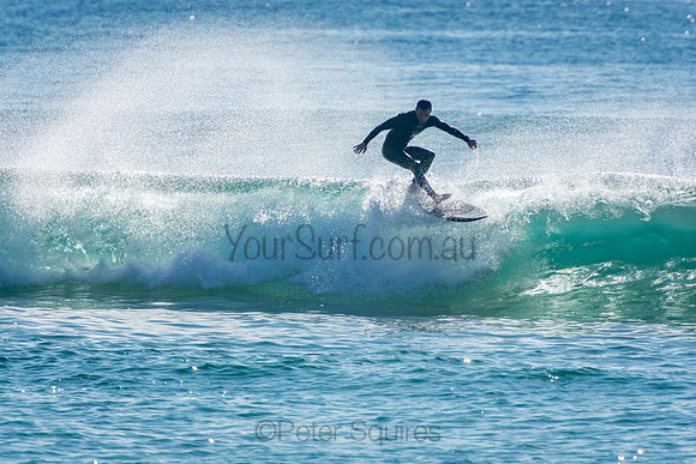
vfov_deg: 2.3
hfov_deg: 3.4
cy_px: 232
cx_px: 348
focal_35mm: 600
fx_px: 11602
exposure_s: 1/1250
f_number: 5.6
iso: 200
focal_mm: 400
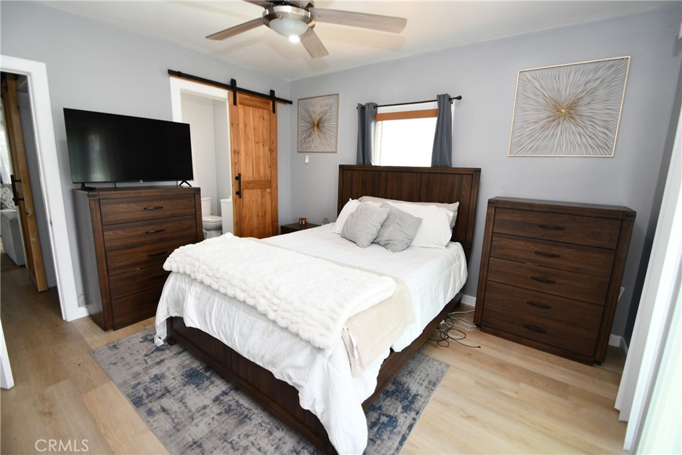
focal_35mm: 15
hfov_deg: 100.4
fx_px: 284
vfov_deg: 77.3
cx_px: 341
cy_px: 228
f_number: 4
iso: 250
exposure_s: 1/60
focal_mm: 10
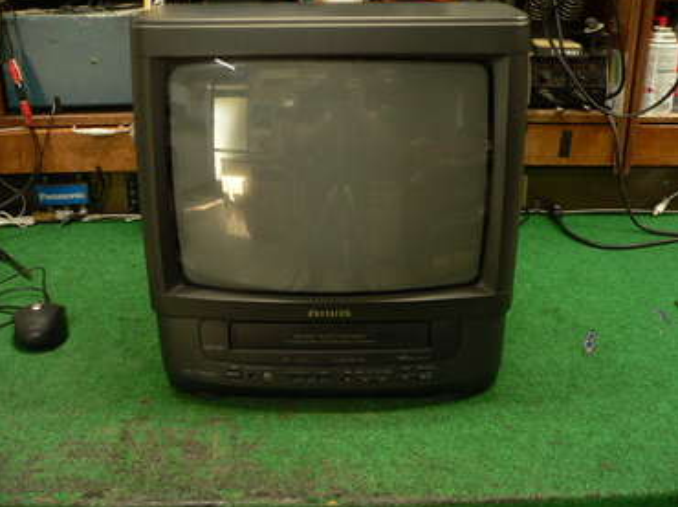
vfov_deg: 38.6
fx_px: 724
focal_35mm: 37
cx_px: 334
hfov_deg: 50.2
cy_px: 252
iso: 200
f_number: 2.8
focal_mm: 6
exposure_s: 1/20
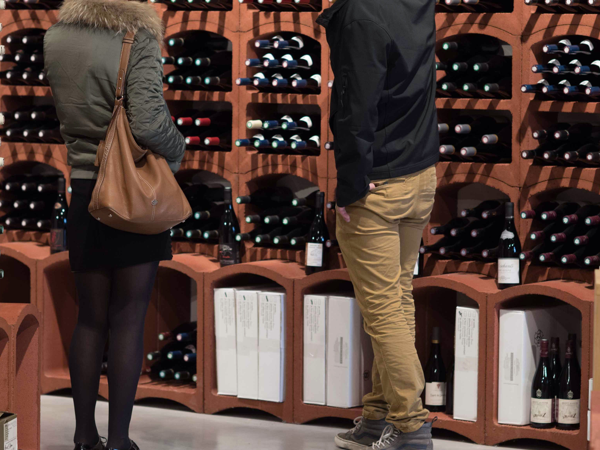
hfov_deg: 12.3
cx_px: 277
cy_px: 147
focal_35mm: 160
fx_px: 2774
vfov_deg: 9.3
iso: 800
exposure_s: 1/160
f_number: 2.8
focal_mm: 85
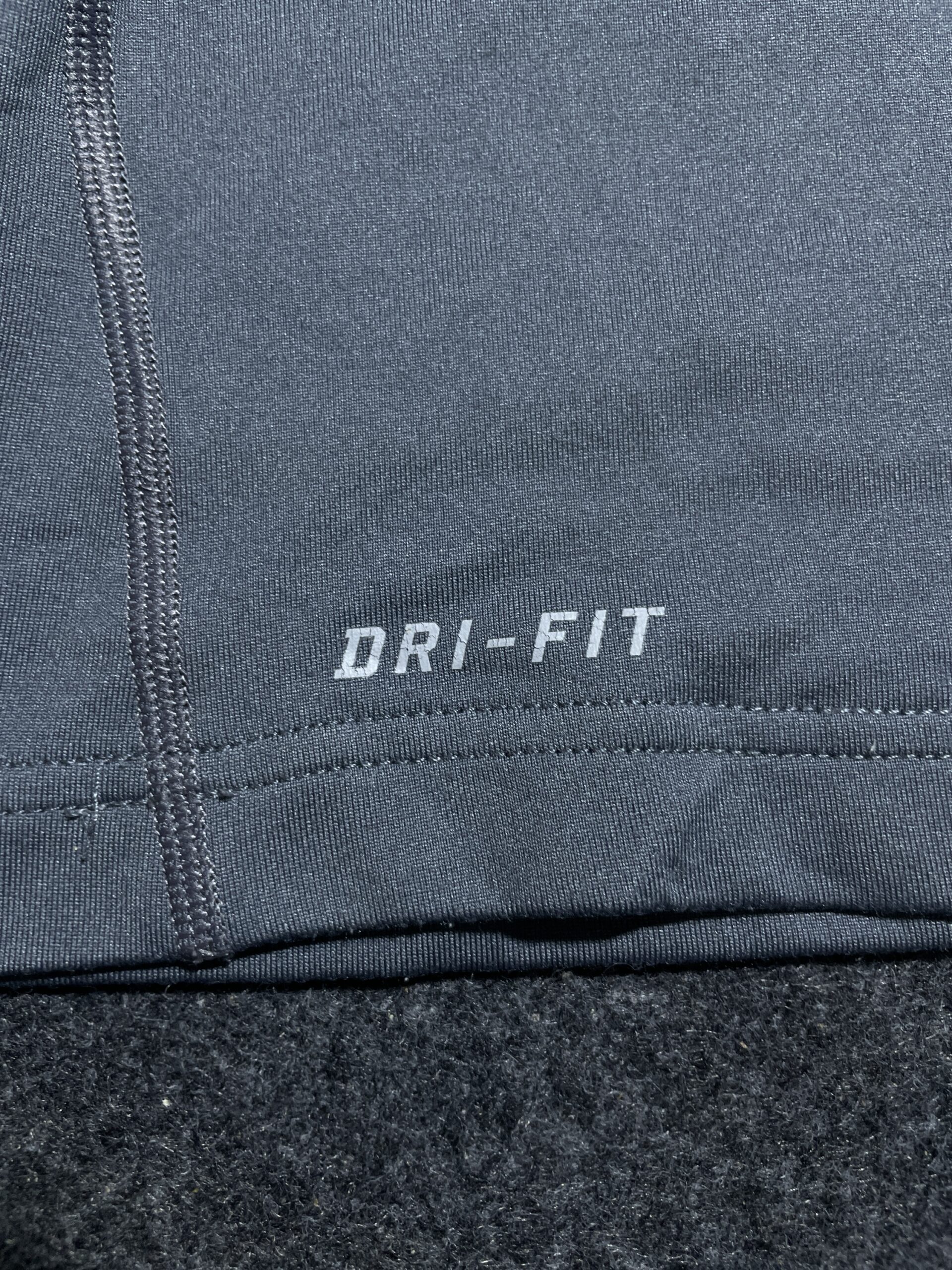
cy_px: 635
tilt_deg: -58.5
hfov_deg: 53.1
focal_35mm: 26
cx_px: 476
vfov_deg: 67.3
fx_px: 953
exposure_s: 1/100
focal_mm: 4.2
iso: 125
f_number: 1.6
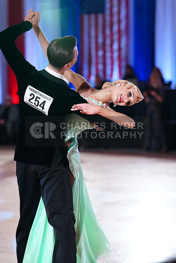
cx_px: 88
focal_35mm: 125
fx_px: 916
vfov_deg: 16.4
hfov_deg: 11.0
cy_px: 132
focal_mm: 125
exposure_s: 1/500
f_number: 3.2
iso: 3200
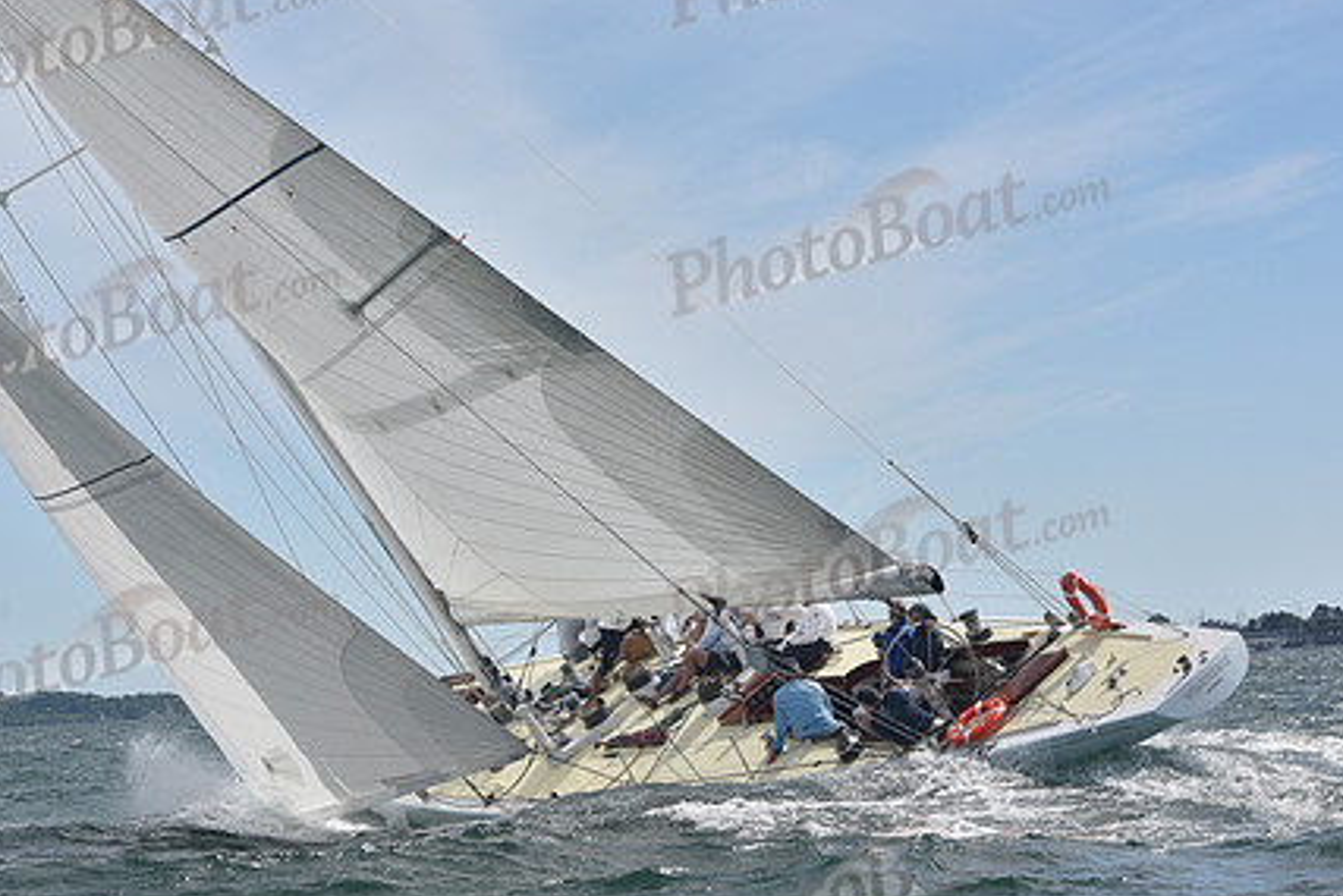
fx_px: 3545
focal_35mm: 95
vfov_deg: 14.4
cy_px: 442
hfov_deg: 21.4
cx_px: 506
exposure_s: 1/800
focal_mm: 70
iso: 320
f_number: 8
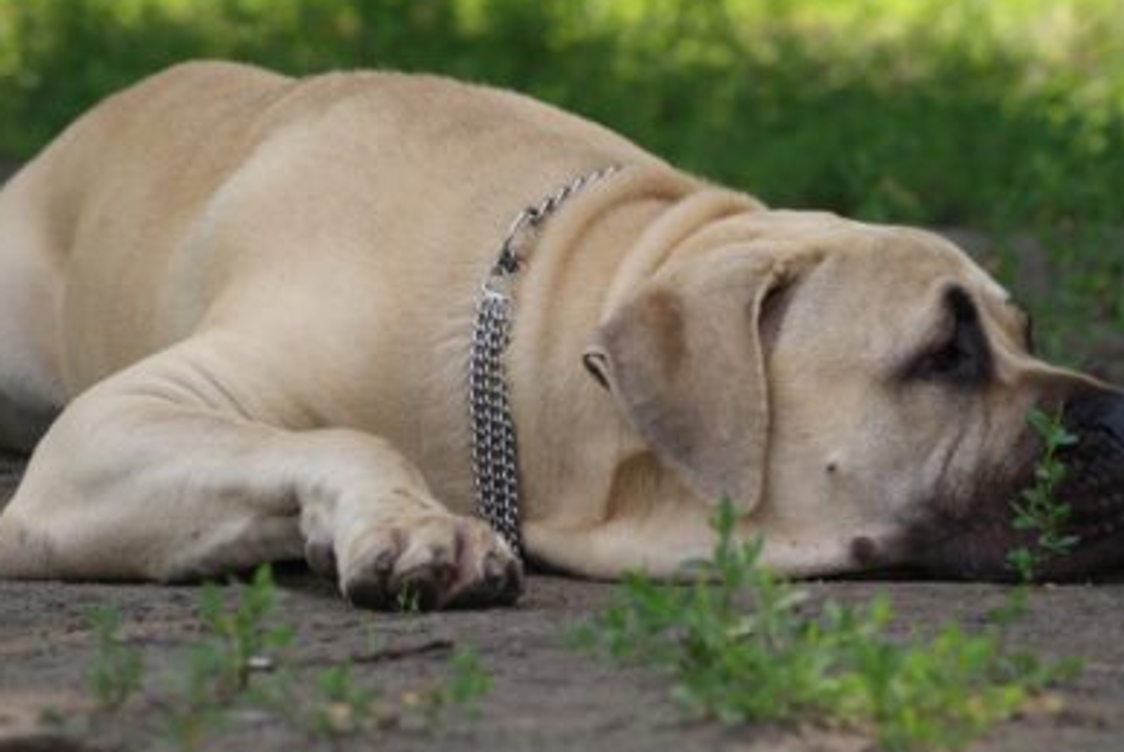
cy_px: 353
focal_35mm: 204
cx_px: 616
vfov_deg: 6.8
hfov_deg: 10.1
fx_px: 6365
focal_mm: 105
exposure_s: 1/250
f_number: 5
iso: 100
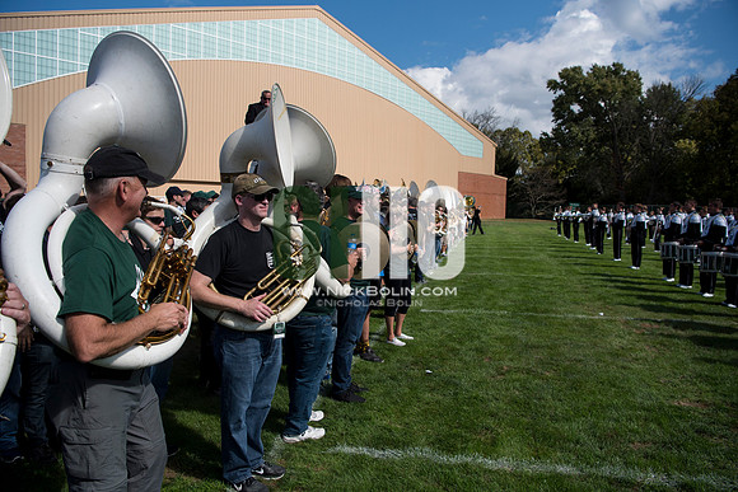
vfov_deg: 53.2
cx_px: 369
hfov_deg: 73.7
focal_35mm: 24
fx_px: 492
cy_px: 246
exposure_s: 1/2500
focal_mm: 24
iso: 250
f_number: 4.5
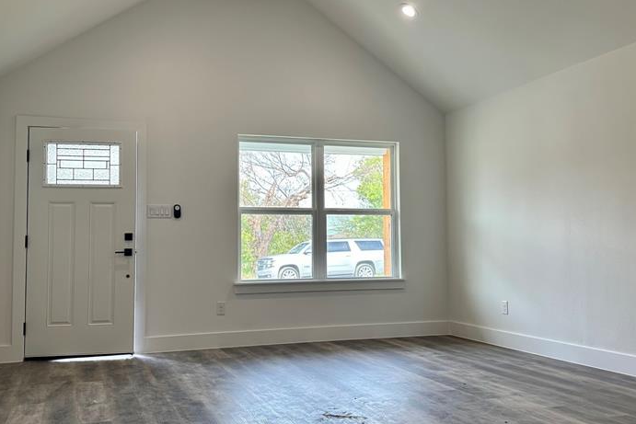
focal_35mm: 37
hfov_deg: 51.9
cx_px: 306
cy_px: 205
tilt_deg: +3.9
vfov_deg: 36.0
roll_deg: +0.0
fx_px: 654
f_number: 1.78
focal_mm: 6.86
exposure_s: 1/168
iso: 125
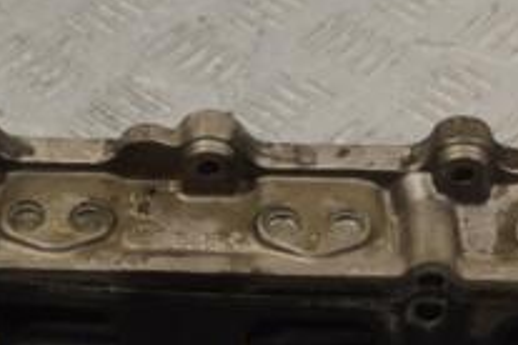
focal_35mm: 139
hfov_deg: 14.8
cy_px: 152
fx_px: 2000
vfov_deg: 9.9
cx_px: 240
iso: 100
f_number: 4.8
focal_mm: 32
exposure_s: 1/50
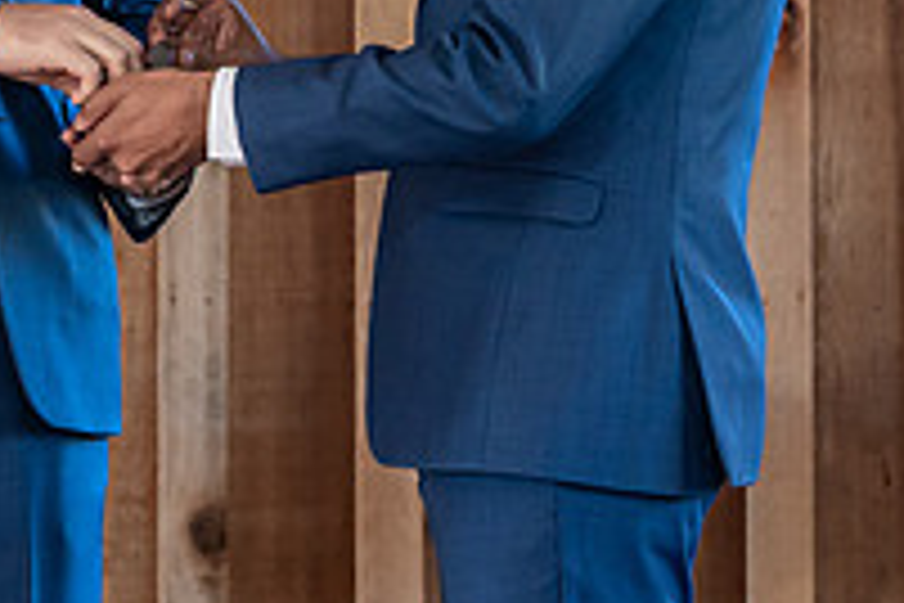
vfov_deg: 4.3
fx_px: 8035
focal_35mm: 320
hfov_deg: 6.4
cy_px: -61
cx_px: -119
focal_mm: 85
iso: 2000
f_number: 4
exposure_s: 1/200
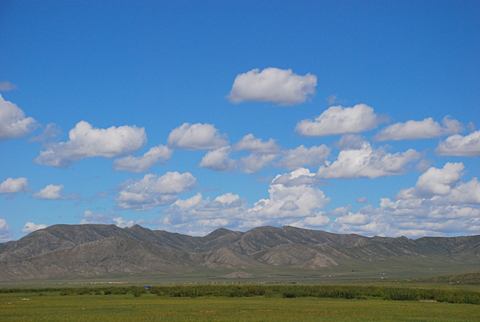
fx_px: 1242
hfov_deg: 21.9
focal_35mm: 93
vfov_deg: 14.8
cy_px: 161
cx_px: 240
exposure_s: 1/3200
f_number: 6.3
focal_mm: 62
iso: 400
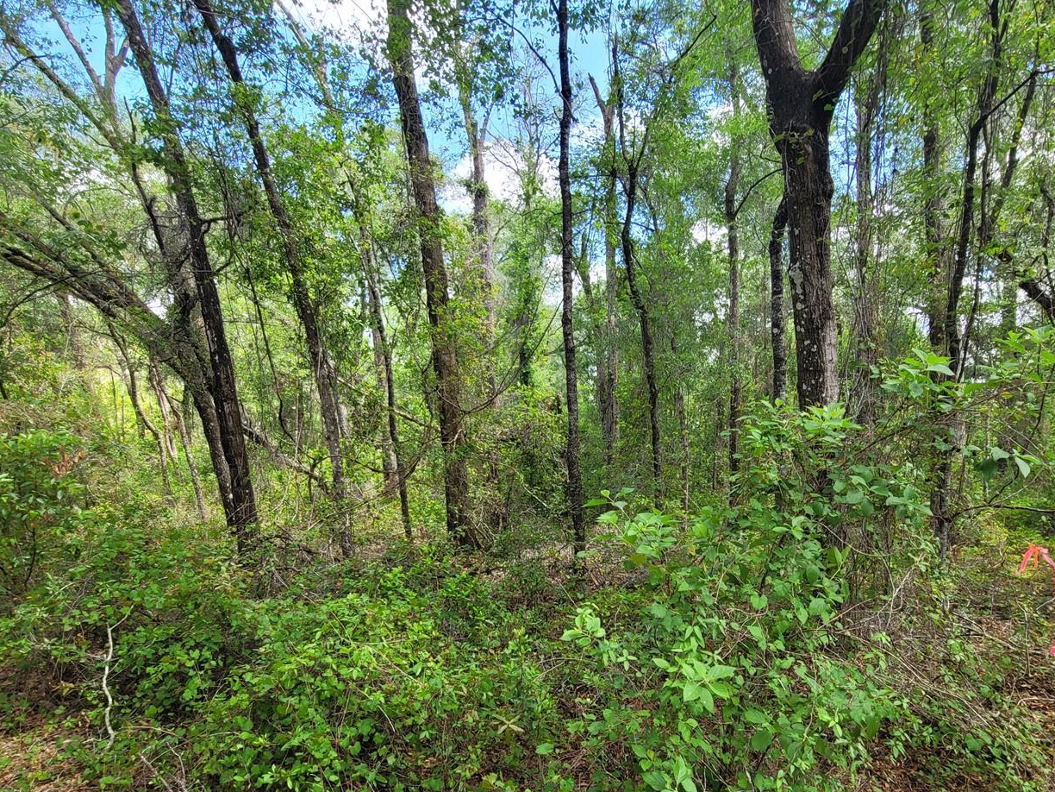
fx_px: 518
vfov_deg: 74.0
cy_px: 473
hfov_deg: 90.8
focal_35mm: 17
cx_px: 569
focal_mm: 2.2
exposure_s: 1/172
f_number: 2.2
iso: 50
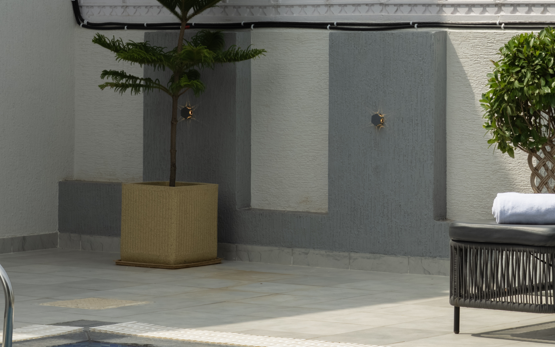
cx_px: 511
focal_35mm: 147
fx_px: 2224
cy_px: 99
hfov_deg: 14.1
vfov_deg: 8.9
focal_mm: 50
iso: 100
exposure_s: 1/1600
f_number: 10
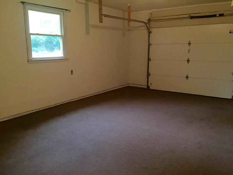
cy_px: 88
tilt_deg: -10.6
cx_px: 116
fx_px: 195
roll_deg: -1.1
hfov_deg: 61.7
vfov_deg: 48.2
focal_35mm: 29
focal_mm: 4.15
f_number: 2.2
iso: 160
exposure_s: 1/17
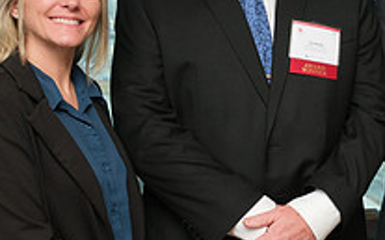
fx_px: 1227
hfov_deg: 17.1
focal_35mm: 117
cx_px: 452
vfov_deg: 11.2
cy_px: 85
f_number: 4
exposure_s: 1/125
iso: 640
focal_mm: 27.4
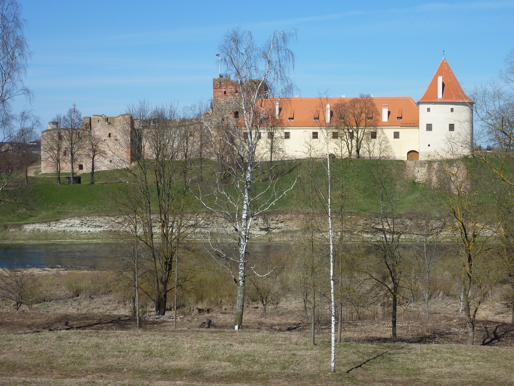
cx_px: 257
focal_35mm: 63
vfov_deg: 23.3
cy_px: 193
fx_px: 935
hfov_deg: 30.7
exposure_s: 1/500
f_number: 5.6
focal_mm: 10.3
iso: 80
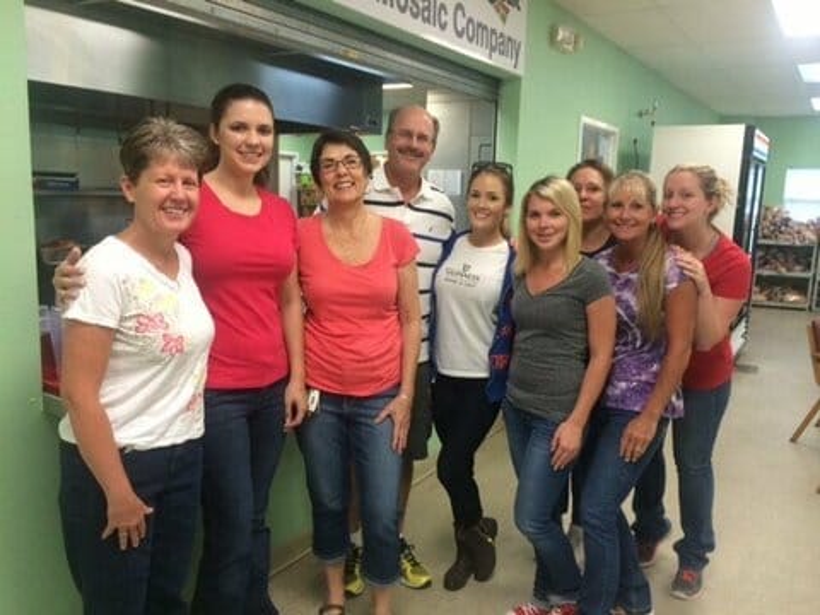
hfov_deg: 60.0
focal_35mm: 30
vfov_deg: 46.8
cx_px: 410
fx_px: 711
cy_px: 308
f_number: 2.2
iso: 80
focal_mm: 4.12
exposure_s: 1/30
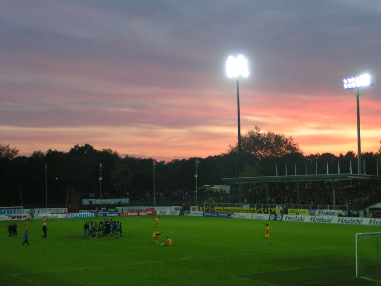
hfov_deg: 29.8
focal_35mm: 65
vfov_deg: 22.6
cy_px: 143
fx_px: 715
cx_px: 190
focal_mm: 10
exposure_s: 1/100
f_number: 3.2
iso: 125
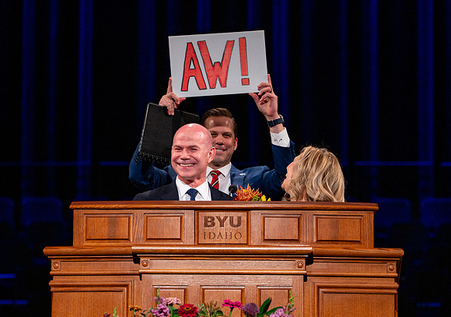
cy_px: 157
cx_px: 175
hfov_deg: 8.8
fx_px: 2932
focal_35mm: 230
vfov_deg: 6.2
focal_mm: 180
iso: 800
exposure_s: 1/160
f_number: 5
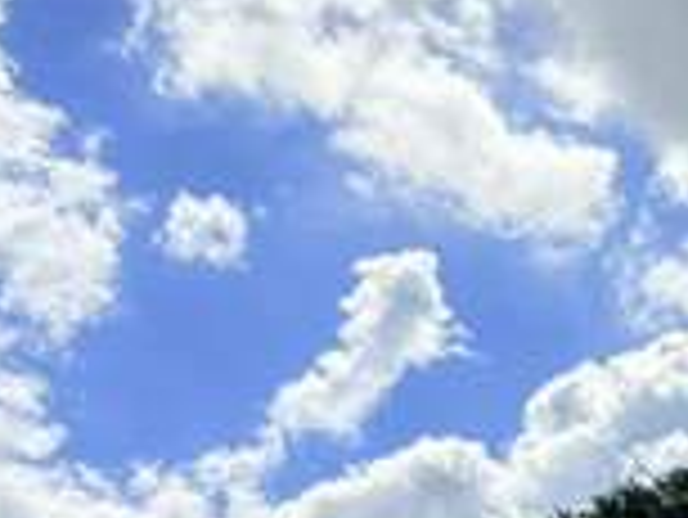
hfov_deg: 16.1
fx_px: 1452
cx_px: 1560
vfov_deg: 18.4
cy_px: 730
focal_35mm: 73
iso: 25
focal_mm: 2.22
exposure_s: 1/1167
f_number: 2.2
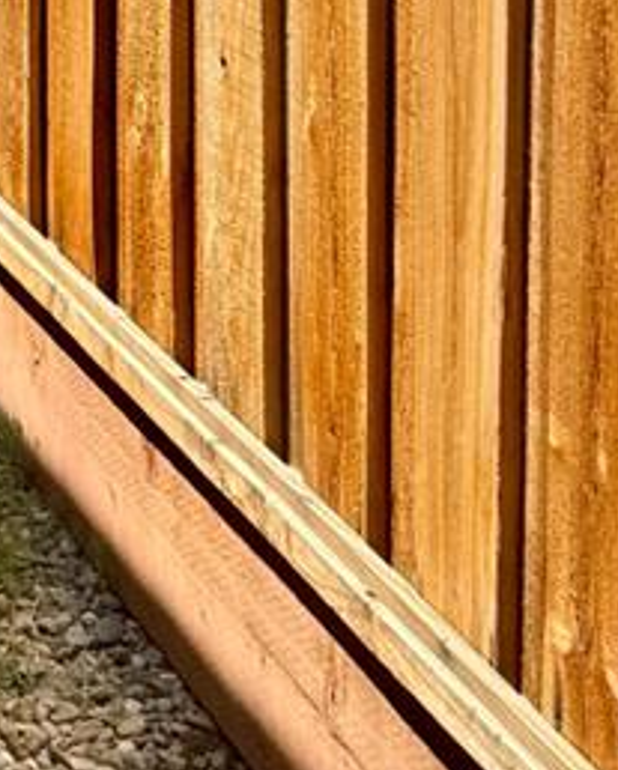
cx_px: -658
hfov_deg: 10.4
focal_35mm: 136
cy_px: -121
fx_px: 3104
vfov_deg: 13.8
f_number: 1.78
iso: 80
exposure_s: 1/2299
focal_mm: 6.76
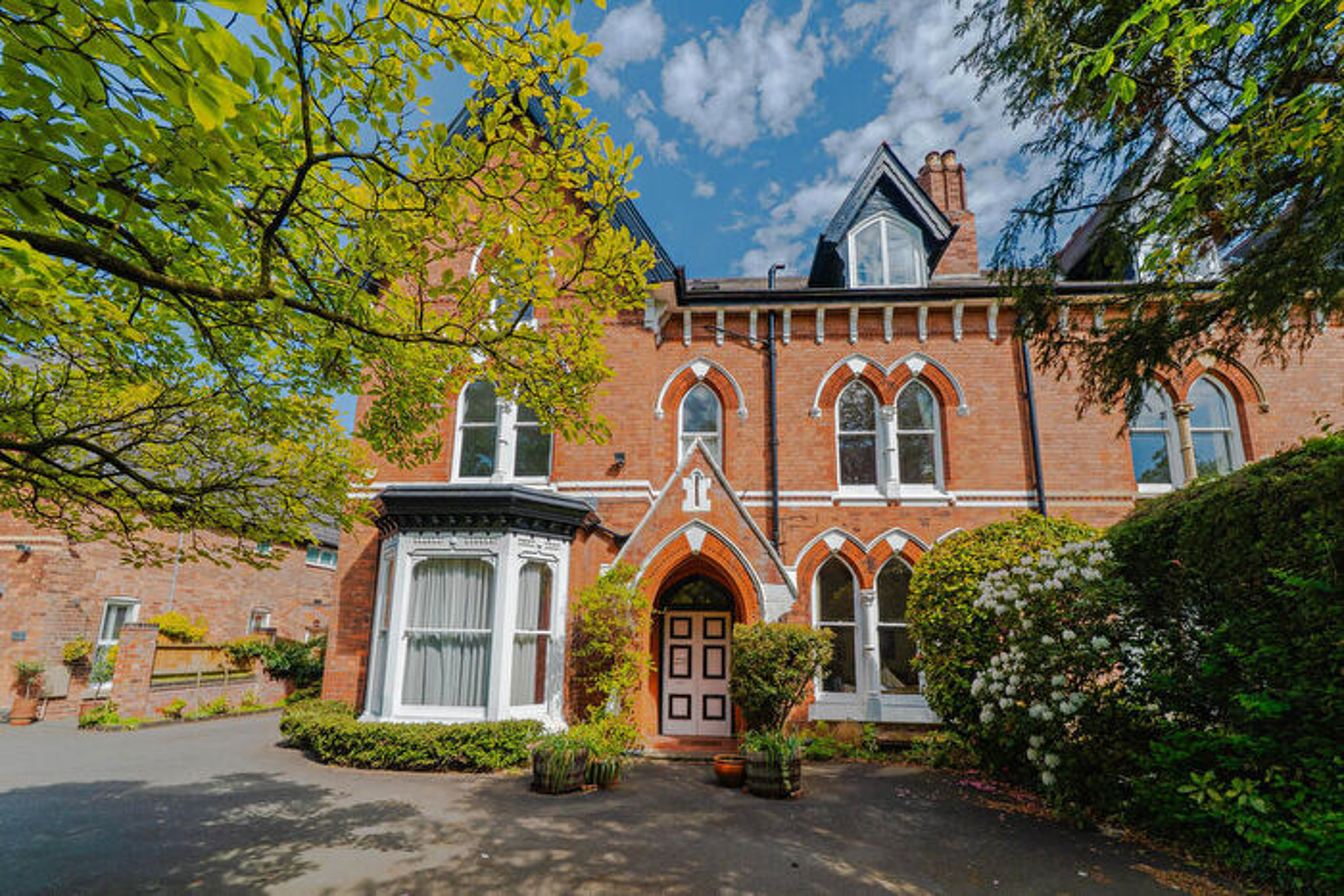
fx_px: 448
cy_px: 448
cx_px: 672
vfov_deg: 90.0
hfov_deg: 112.6
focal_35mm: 12
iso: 100
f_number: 8
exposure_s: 1/200
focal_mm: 12
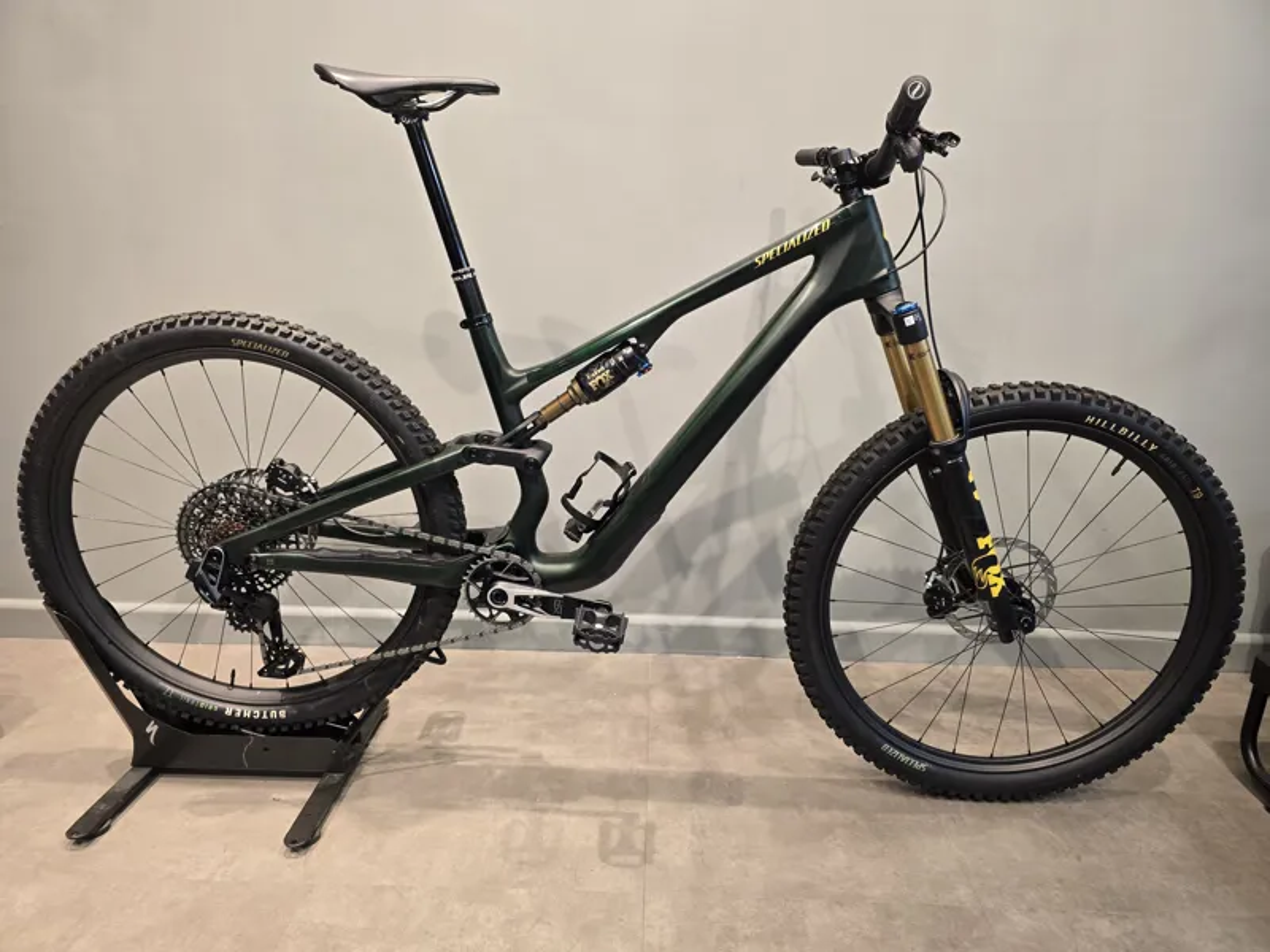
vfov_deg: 58.9
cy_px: 476
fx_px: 844
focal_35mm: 23
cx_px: 635
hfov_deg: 73.9
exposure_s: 1/50
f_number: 1.7
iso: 125
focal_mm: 6.3
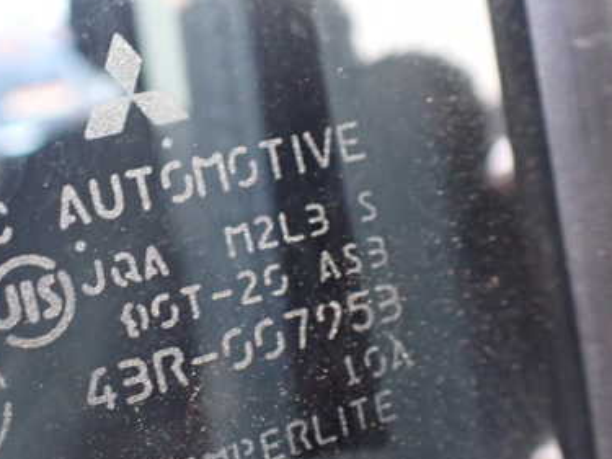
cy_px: 237
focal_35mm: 48
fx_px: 848
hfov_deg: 38.6
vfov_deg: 30.2
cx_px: 153
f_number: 2.3
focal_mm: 5.4
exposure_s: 1/30
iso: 800
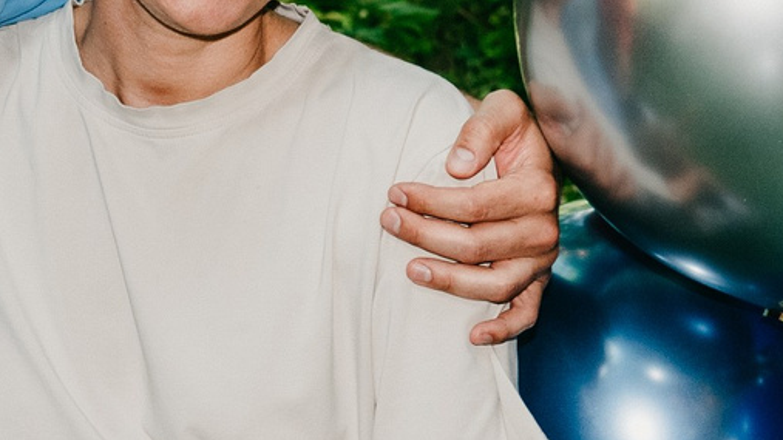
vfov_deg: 6.7
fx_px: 3737
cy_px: 391
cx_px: -161
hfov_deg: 11.7
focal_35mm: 180
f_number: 3.5
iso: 125
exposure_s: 1/160
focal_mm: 34
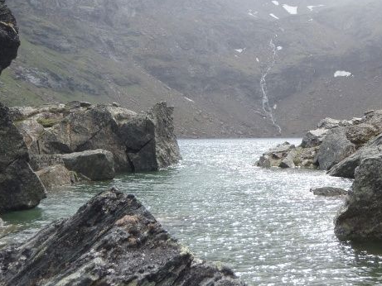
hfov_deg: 37.9
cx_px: 247
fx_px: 552
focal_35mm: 50
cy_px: 127
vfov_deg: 29.1
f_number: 5
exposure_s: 1/160
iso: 64
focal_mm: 6.53
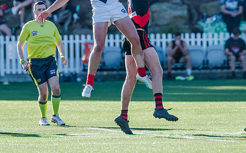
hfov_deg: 2.4
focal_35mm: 879
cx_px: 136
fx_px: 5892
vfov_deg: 1.5
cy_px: 4
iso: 800
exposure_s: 1/1600
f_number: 5
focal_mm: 420
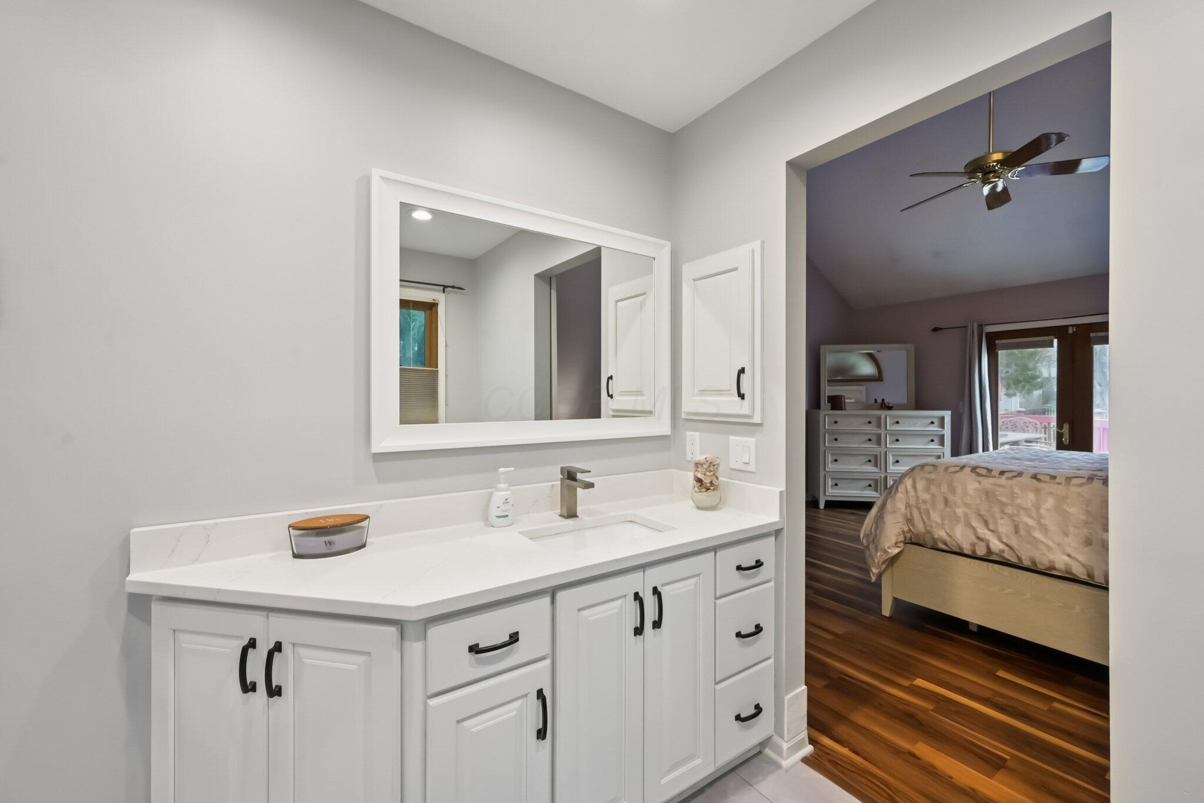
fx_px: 468
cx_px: 602
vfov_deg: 81.2
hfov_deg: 104.3
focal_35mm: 14
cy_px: 402
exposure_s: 1/30
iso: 500
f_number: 8
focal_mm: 14
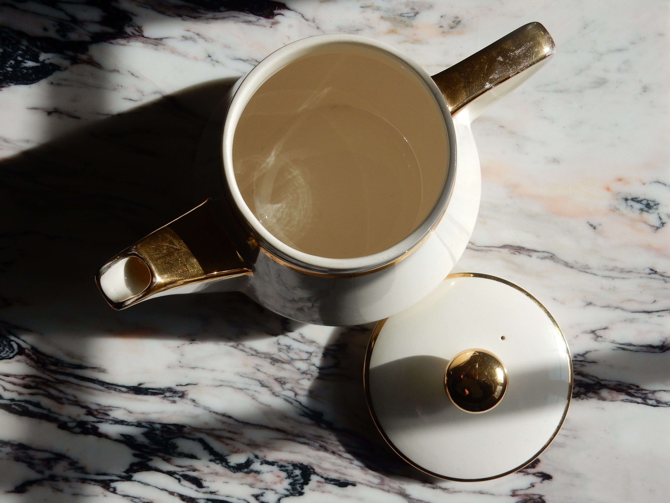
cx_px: 335
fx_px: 832
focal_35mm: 43
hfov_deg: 43.9
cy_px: 252
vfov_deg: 33.6
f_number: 4.2
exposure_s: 1/800
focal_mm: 7.6
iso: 125
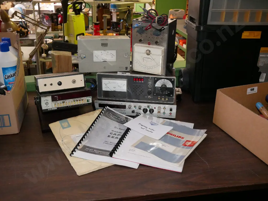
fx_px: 279
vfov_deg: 39.7
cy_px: 100
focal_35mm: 36
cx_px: 134
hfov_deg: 51.3
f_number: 5.6
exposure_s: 1/160
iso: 3200
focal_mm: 18
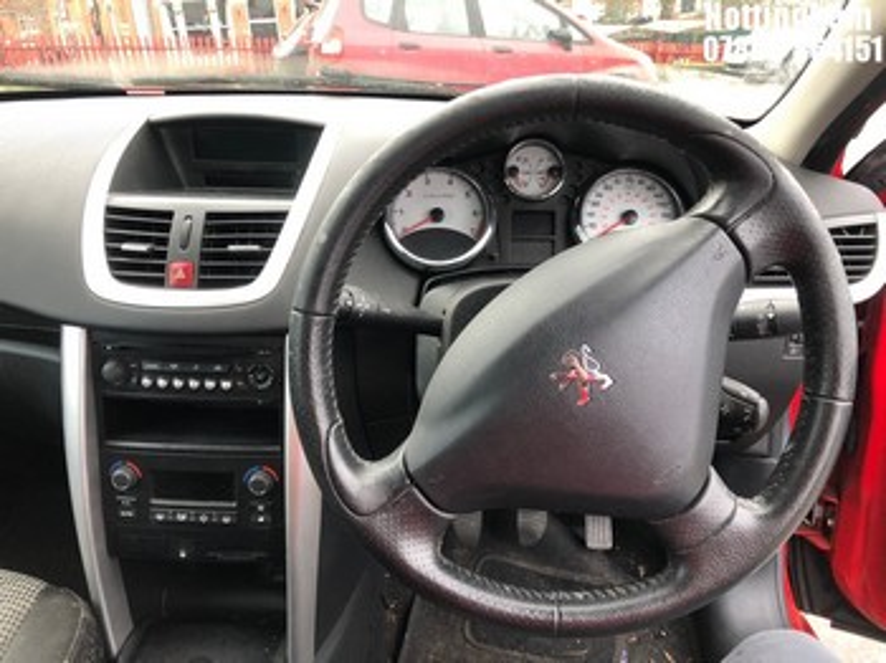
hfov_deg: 63.5
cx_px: 443
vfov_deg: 49.7
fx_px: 716
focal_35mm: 28
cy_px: 332
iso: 32
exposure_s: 1/30
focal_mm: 4
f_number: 1.8
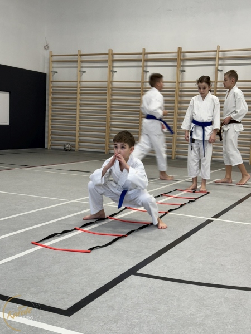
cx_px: 126
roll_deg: -3.7
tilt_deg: -5.6
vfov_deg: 39.7
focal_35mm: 48
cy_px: 167
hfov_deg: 30.3
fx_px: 464
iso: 50
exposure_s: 1/50
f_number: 1.78
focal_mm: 6.86
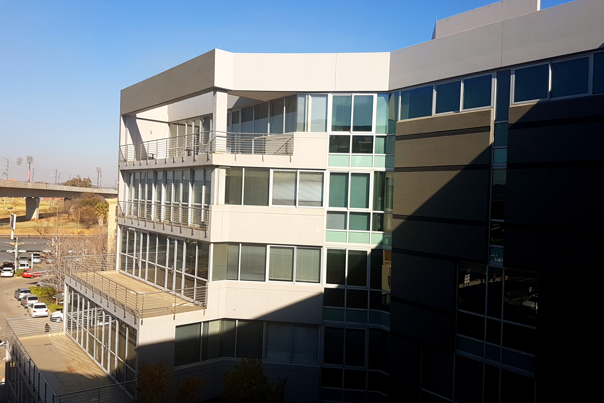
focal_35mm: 28
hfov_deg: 65.5
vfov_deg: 46.4
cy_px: 193
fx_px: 470
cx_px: 309
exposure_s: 1/1872
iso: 40
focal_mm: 4.2
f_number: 1.7
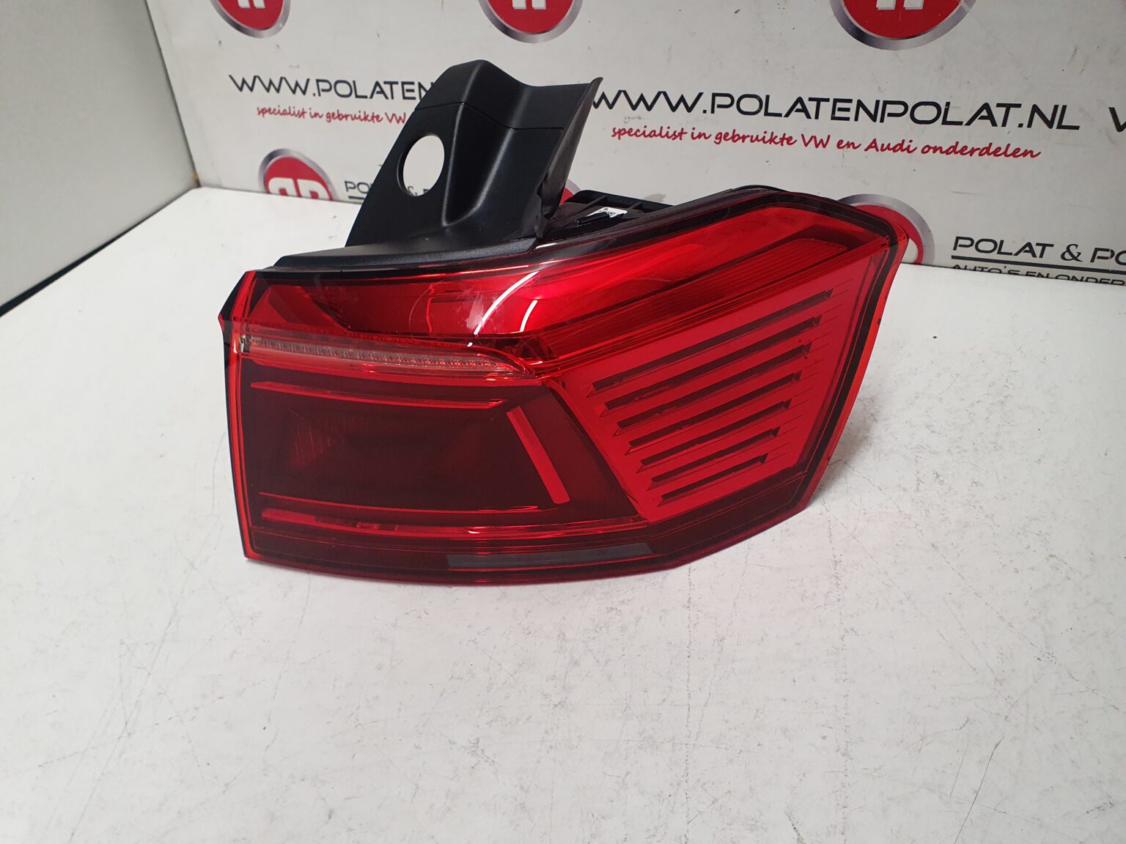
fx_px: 846
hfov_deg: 67.3
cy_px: 422
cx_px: 563
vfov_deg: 53.1
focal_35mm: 26
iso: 200
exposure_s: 1/100
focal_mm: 4.32
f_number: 2.4
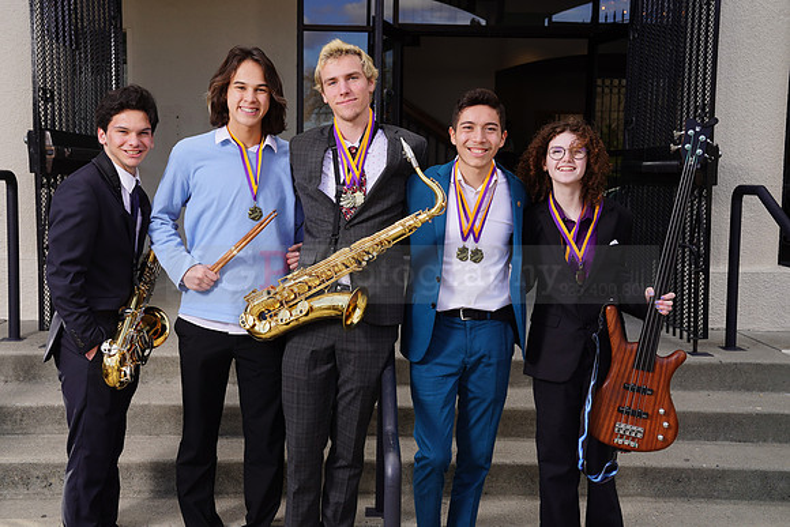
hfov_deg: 42.7
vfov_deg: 29.3
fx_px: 1010
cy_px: 264
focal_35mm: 46
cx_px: 395
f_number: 6.3
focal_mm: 46
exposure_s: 1/200
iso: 100
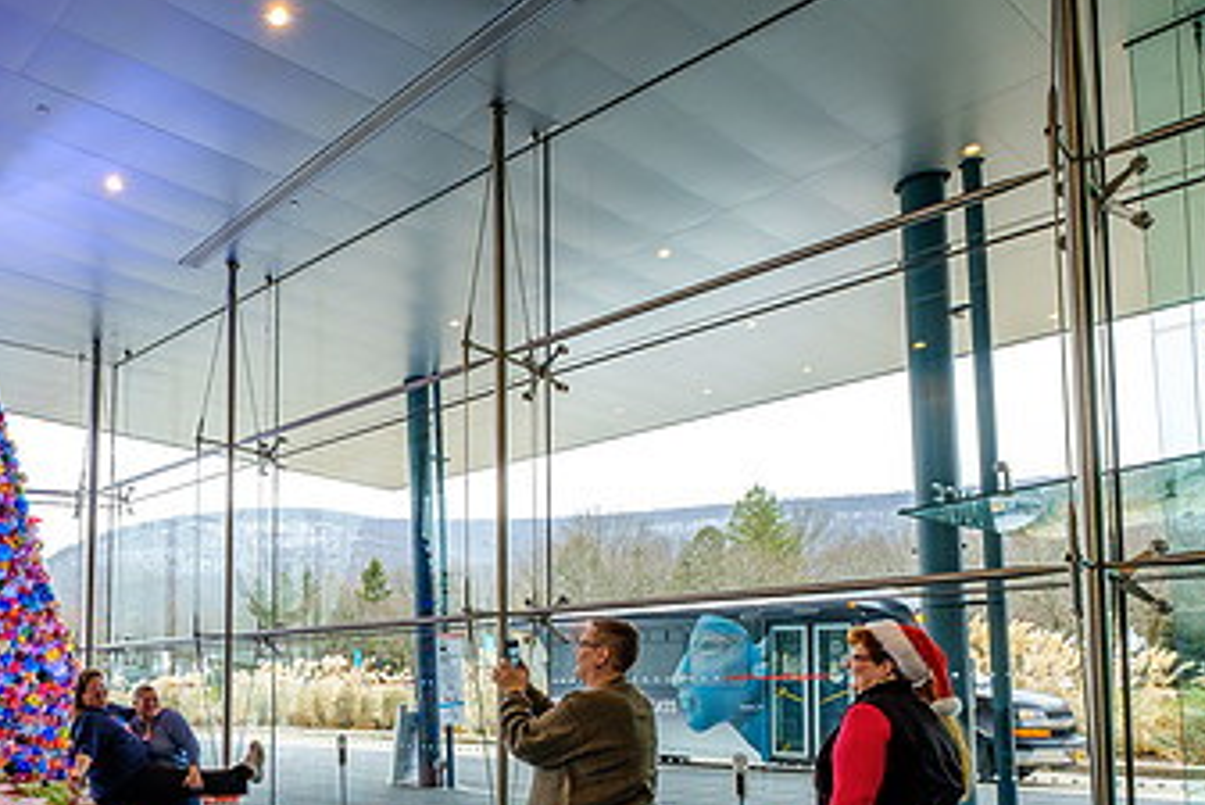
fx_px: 904
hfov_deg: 61.5
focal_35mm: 27
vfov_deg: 45.4
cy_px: 650
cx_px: 234
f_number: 8
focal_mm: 10
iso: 200
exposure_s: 1/10
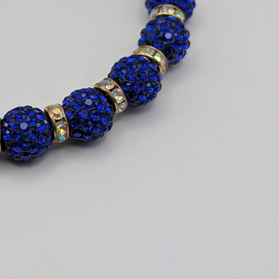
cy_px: 47
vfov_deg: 16.9
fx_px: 930
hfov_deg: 16.9
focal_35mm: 102
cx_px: 48
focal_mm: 6.9
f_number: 1.68
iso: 33
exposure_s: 1/195
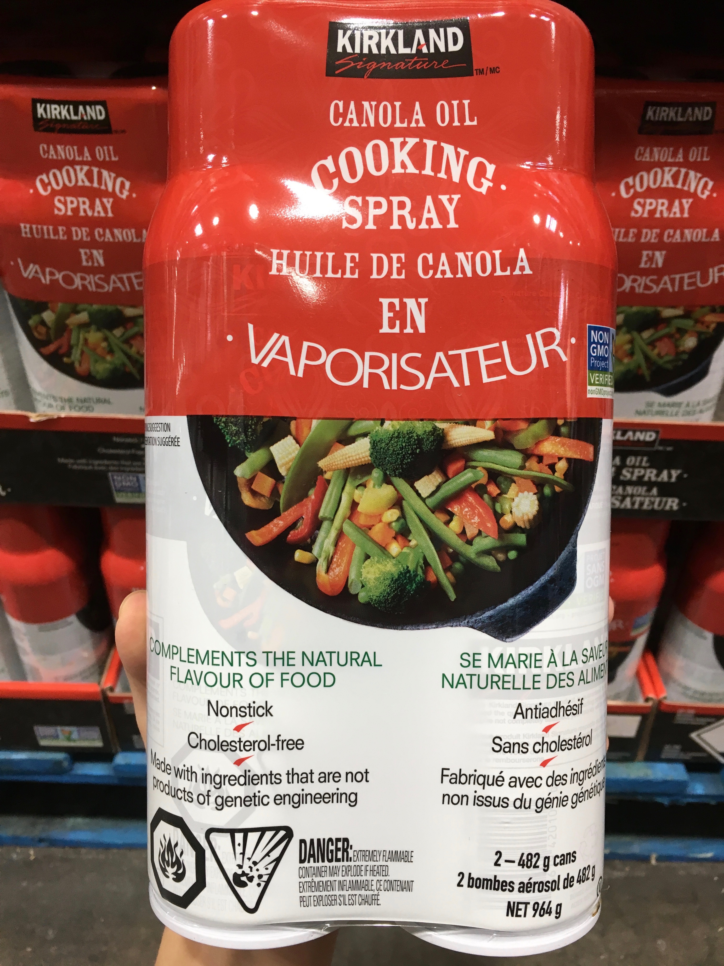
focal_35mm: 29
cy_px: 483
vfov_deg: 61.7
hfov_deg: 48.2
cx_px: 362
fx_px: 809
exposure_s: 1/30
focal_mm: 4.15
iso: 32
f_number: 2.2
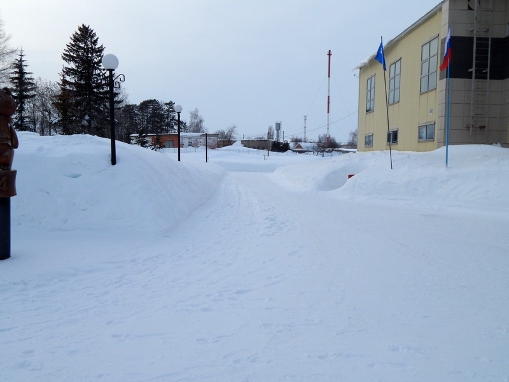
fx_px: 515
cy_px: 191
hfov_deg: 52.6
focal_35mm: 35
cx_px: 254
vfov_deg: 40.7
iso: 125
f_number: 3.3
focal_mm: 6.1
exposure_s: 1/1250
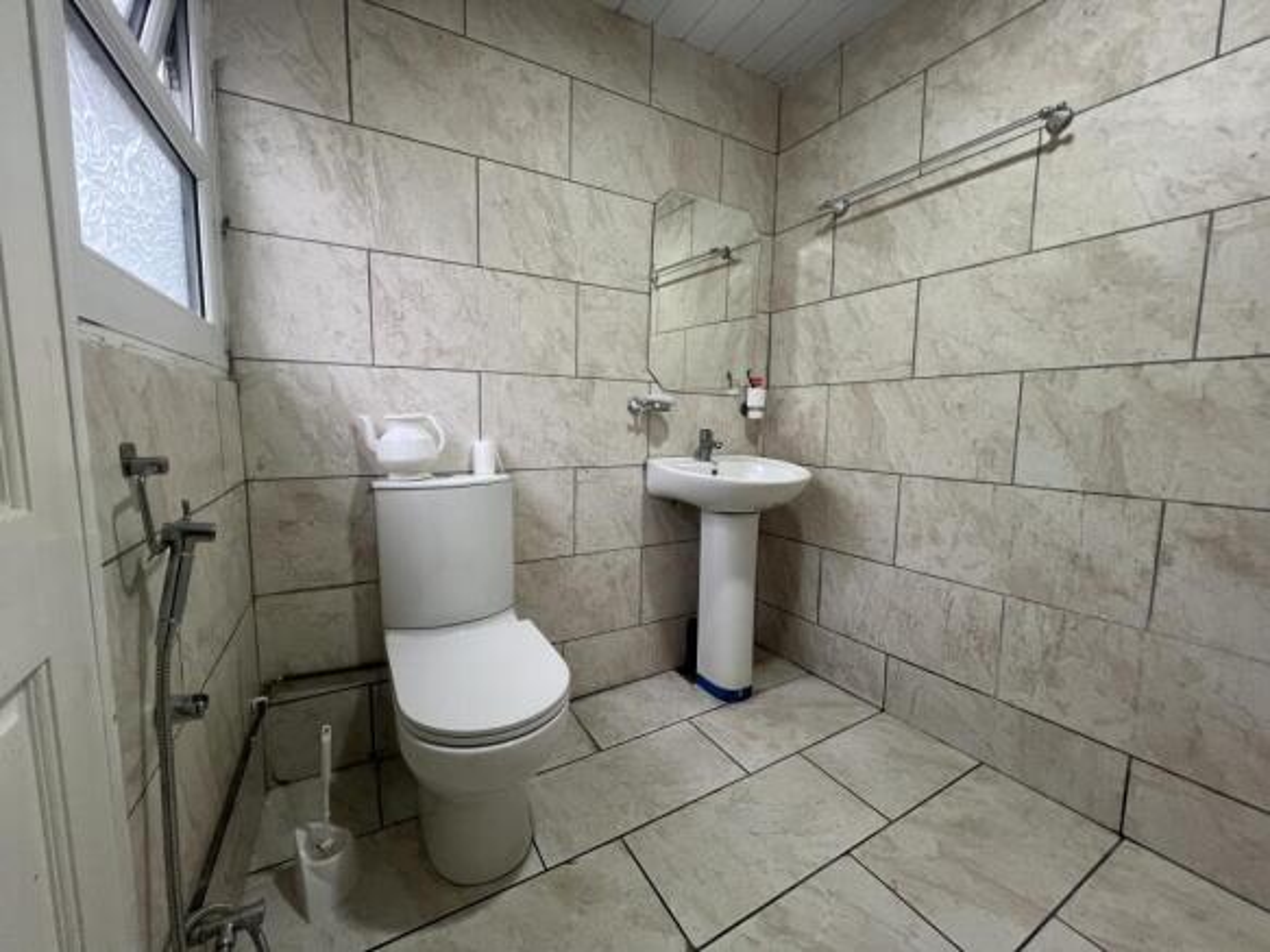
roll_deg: -0.4
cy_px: 476
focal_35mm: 13
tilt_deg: -7.0
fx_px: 477
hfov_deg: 106.2
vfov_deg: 89.9
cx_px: 635
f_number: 1.8
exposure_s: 1/50
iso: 160
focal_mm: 1.57
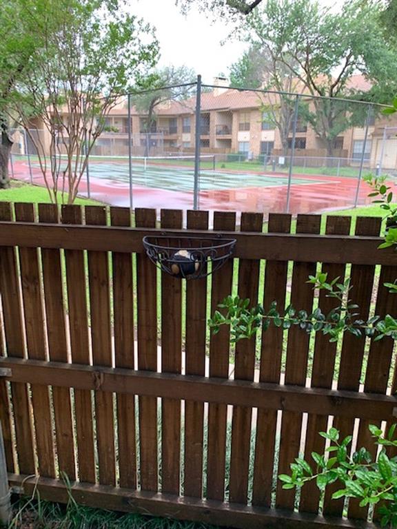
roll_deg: -0.4
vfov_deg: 67.3
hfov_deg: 53.1
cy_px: 264
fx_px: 398
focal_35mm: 26
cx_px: 198
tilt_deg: -14.9
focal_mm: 4.25
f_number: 1.8
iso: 50
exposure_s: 1/121
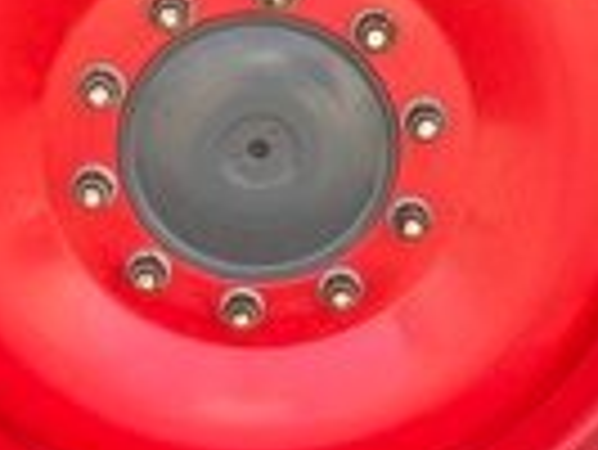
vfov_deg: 16.4
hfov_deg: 21.8
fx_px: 1556
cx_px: 288
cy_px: 205
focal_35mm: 90
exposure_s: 1/348
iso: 80
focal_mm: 6.76
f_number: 1.78
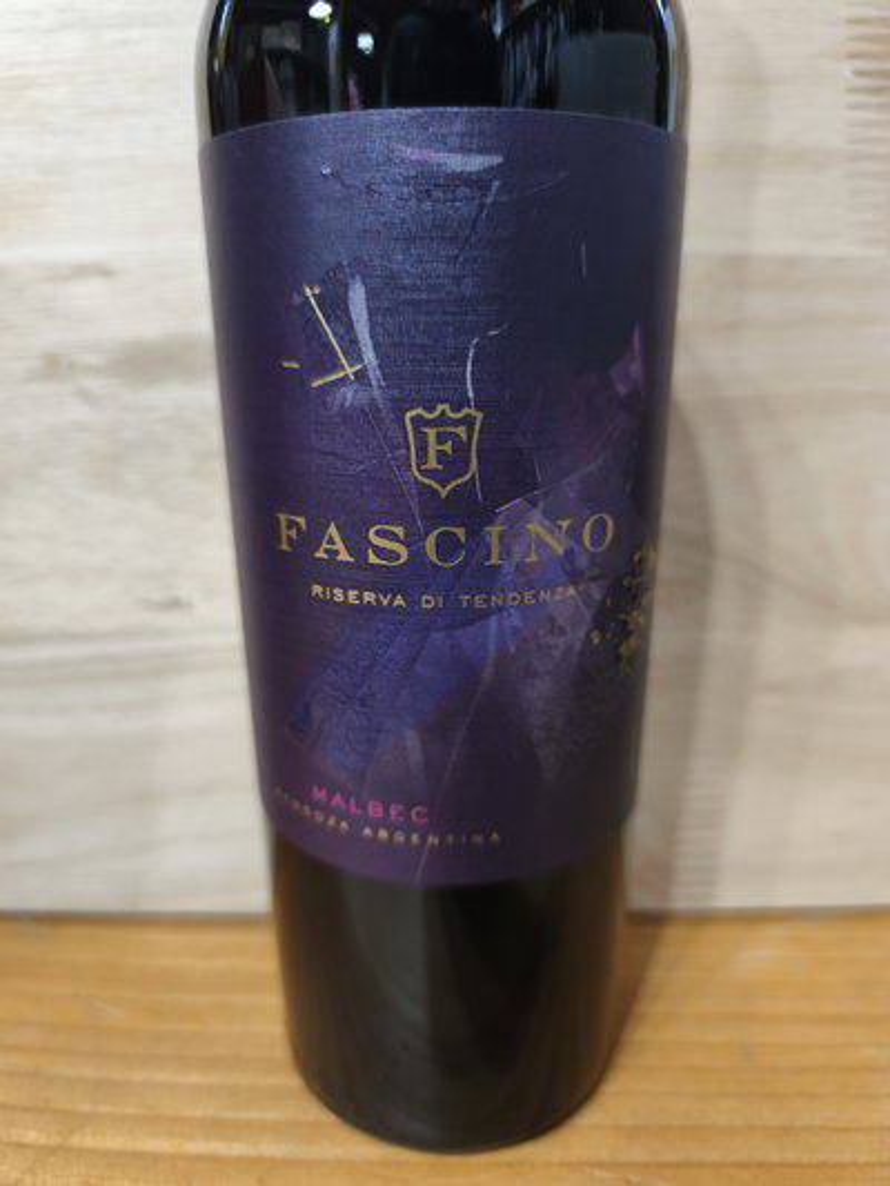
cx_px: 445
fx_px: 788
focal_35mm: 23
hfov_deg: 58.9
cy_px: 593
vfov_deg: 73.9
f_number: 1.65
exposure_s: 1/50
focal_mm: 6.14
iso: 1000
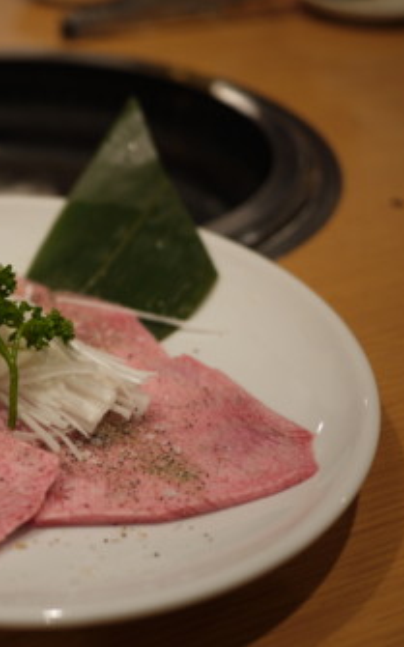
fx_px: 1005
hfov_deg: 21.9
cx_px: 2
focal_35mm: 57
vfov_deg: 35.7
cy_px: 324
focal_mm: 20
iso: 100
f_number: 1.7
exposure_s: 1/40
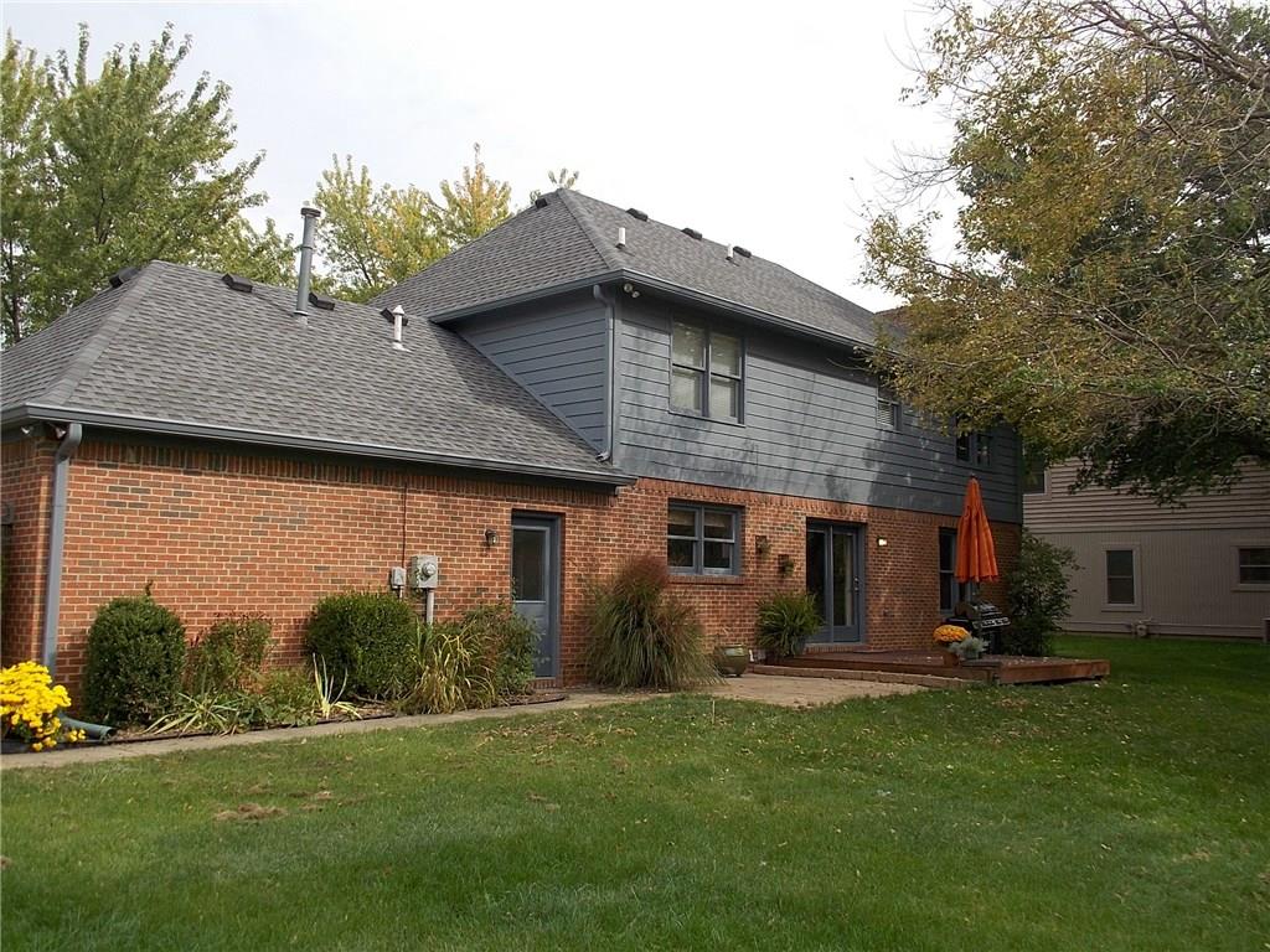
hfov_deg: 60.0
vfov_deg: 46.8
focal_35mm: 30
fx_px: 1101
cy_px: 476
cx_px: 635
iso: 80
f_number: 3.3
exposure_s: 1/500
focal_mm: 5.3
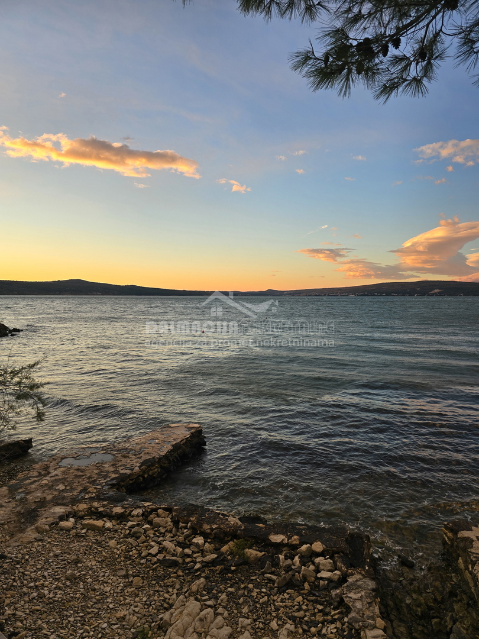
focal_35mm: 23
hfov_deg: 58.9
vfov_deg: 73.9
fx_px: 424
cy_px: 320
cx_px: 240
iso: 20
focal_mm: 6.3
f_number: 1.7
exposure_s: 1/180
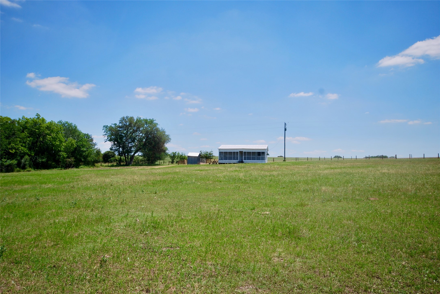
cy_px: 147
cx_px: 220
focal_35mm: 30
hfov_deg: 61.9
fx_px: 367
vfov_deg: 43.7
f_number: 8
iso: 100
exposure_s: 1/250
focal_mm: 20
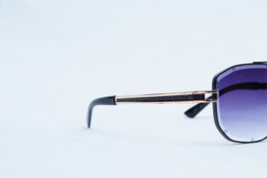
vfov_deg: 13.8
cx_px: 228
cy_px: 85
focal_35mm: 99
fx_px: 734
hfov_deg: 20.3
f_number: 9
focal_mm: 50
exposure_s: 1/160
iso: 200
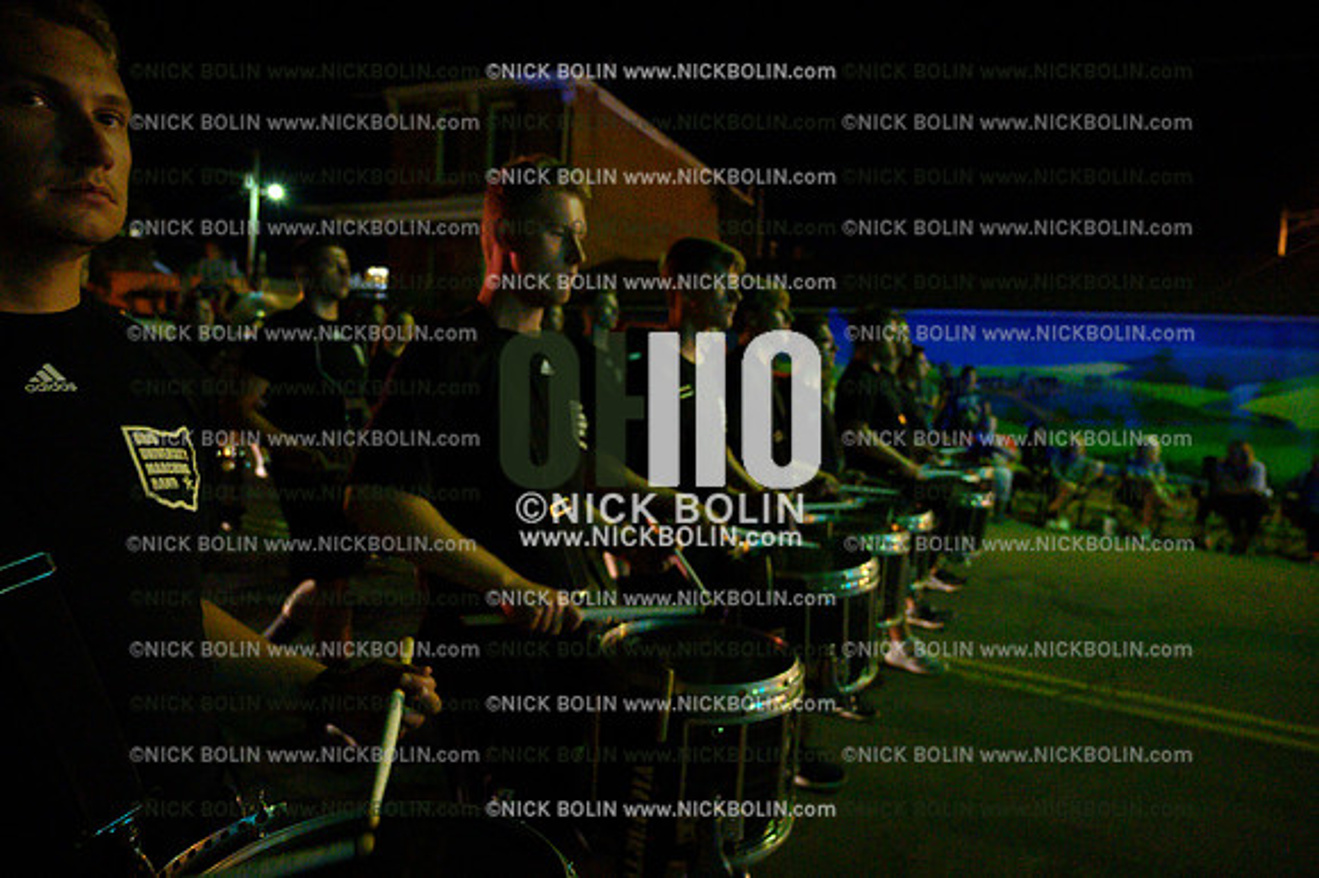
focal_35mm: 24
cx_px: 660
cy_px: 439
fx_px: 879
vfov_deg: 53.1
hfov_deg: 73.8
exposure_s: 1/125
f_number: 4
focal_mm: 24
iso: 32000
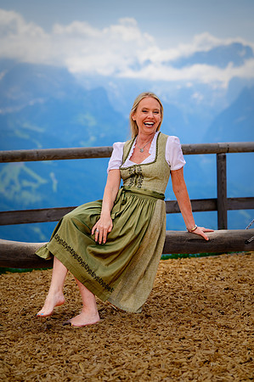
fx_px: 976
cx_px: 127
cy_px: 191
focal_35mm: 92
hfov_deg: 14.8
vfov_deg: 22.2
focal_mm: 92
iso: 125
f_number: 4
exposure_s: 1/1000
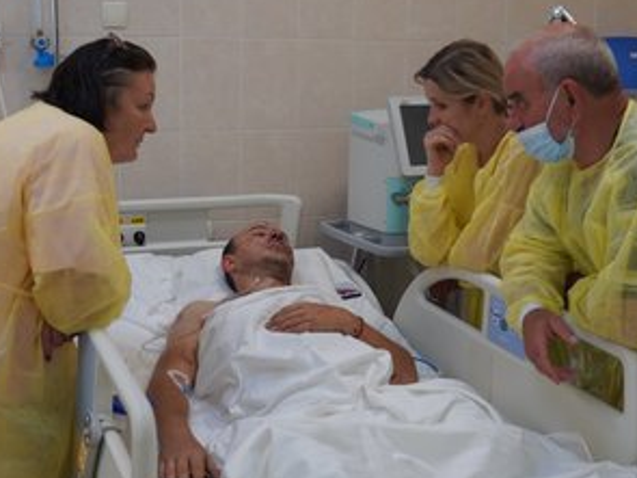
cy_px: 224
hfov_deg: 40.4
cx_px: 300
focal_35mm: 47
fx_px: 865
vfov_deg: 30.8
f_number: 4
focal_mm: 24
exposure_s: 1/160
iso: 640
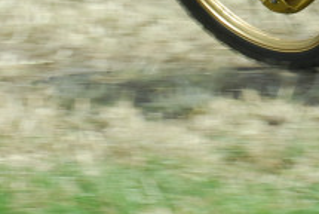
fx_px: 4205
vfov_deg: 2.9
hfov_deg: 4.3
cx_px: 415
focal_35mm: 474
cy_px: -110
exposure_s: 1/320
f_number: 11
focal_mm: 85
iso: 400
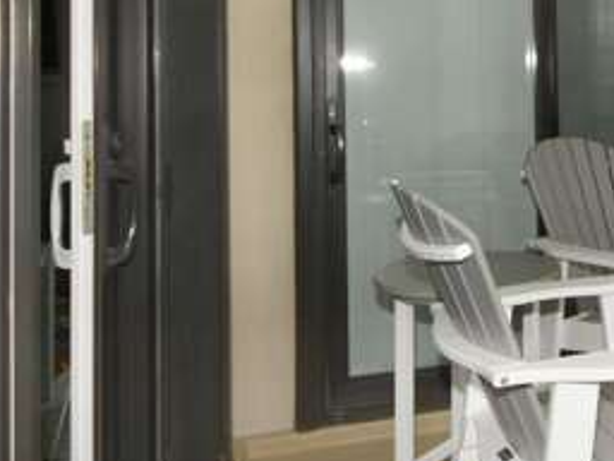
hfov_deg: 34.3
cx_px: 655
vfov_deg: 28.8
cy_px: 73
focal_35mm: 49
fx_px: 869
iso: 80
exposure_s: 1/200
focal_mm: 11.5
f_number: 5.6
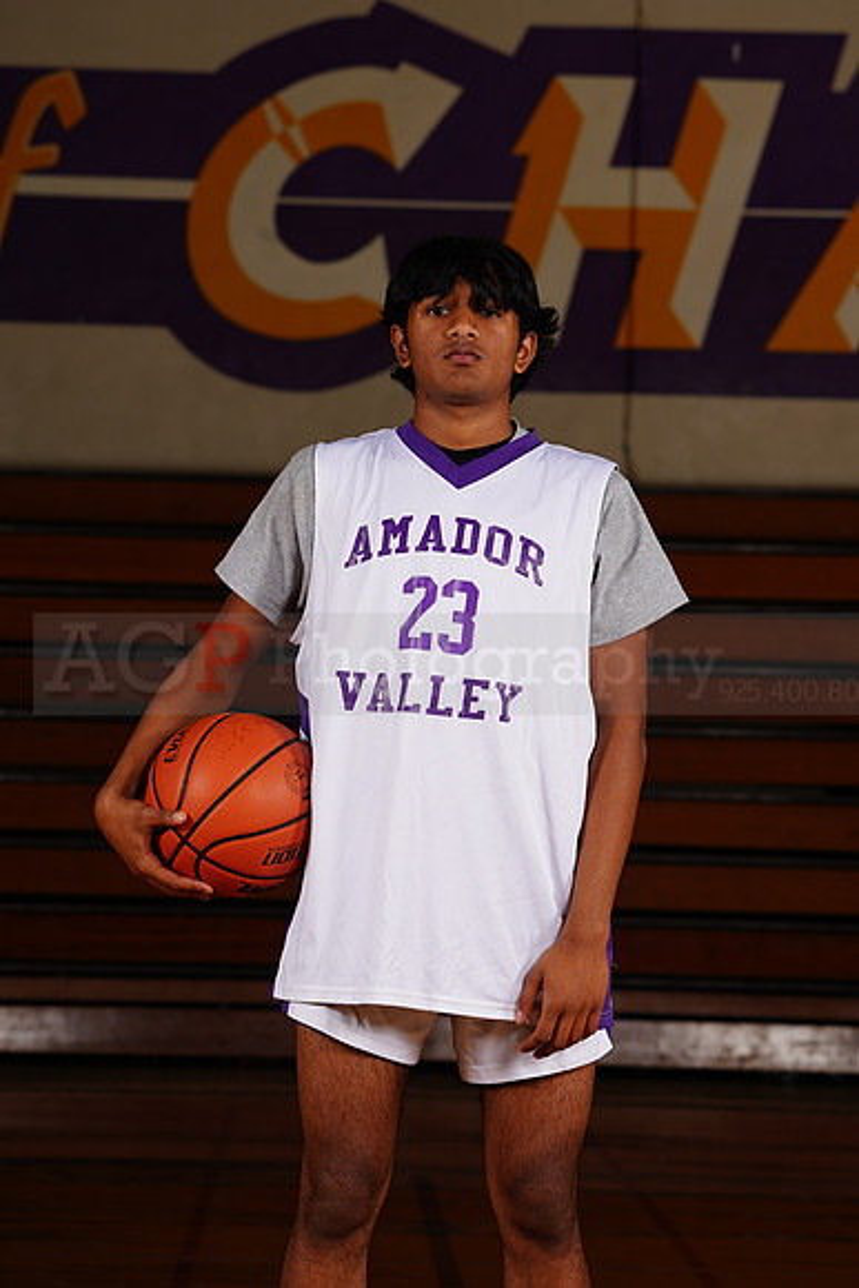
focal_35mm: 154
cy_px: 644
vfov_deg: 13.3
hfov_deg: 8.9
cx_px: 430
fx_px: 5508
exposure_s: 1/200
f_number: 9
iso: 200
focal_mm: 154
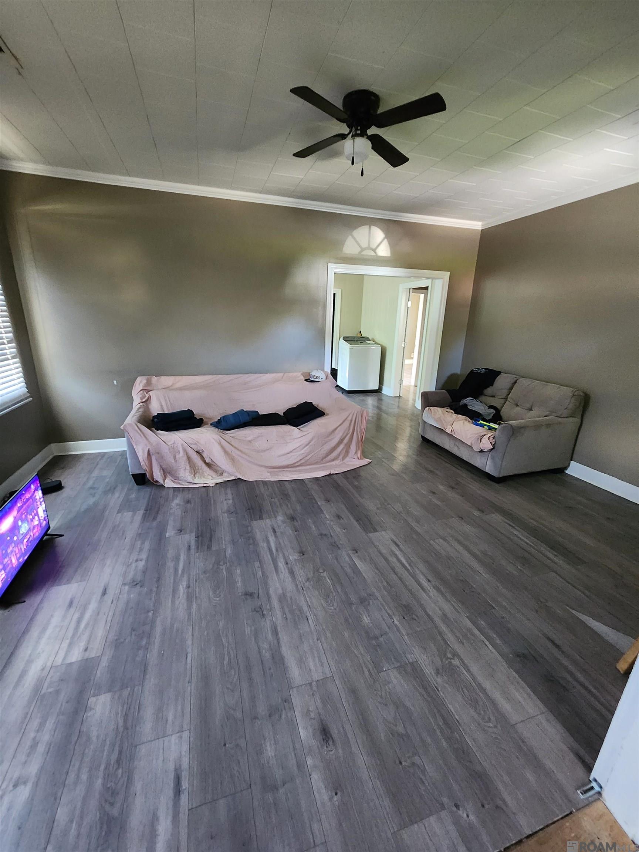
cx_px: 320
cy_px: 426
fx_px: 320
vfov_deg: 106.2
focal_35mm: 13
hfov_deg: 89.9
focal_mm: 2.2
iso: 800
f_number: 2.2
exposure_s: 1/25
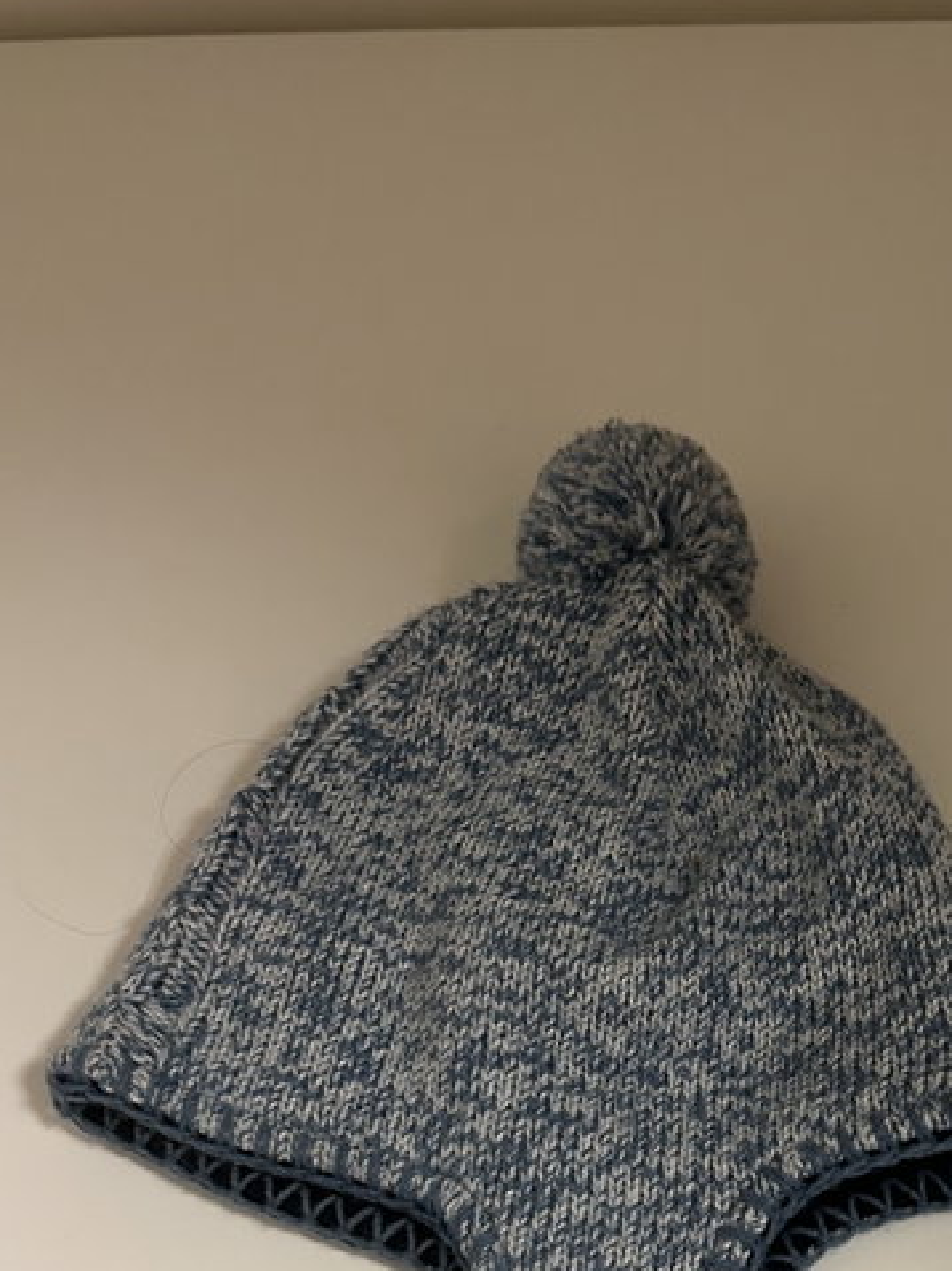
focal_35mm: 45
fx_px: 1652
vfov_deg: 40.0
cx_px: 761
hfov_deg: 31.3
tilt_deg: -60.5
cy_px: 1062
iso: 320
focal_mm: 5.7
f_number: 1.5
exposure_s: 1/50
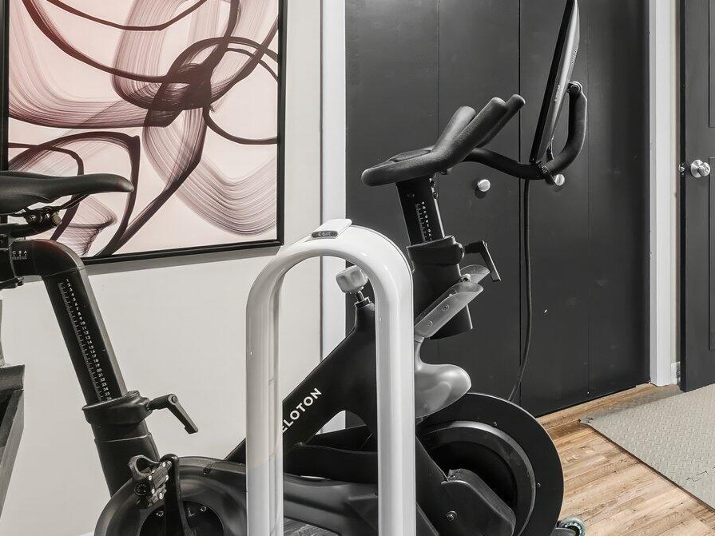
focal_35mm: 33
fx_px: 682
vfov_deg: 41.7
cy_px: 139
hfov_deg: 46.9
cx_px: 702
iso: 800
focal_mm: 10
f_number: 9
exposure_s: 5
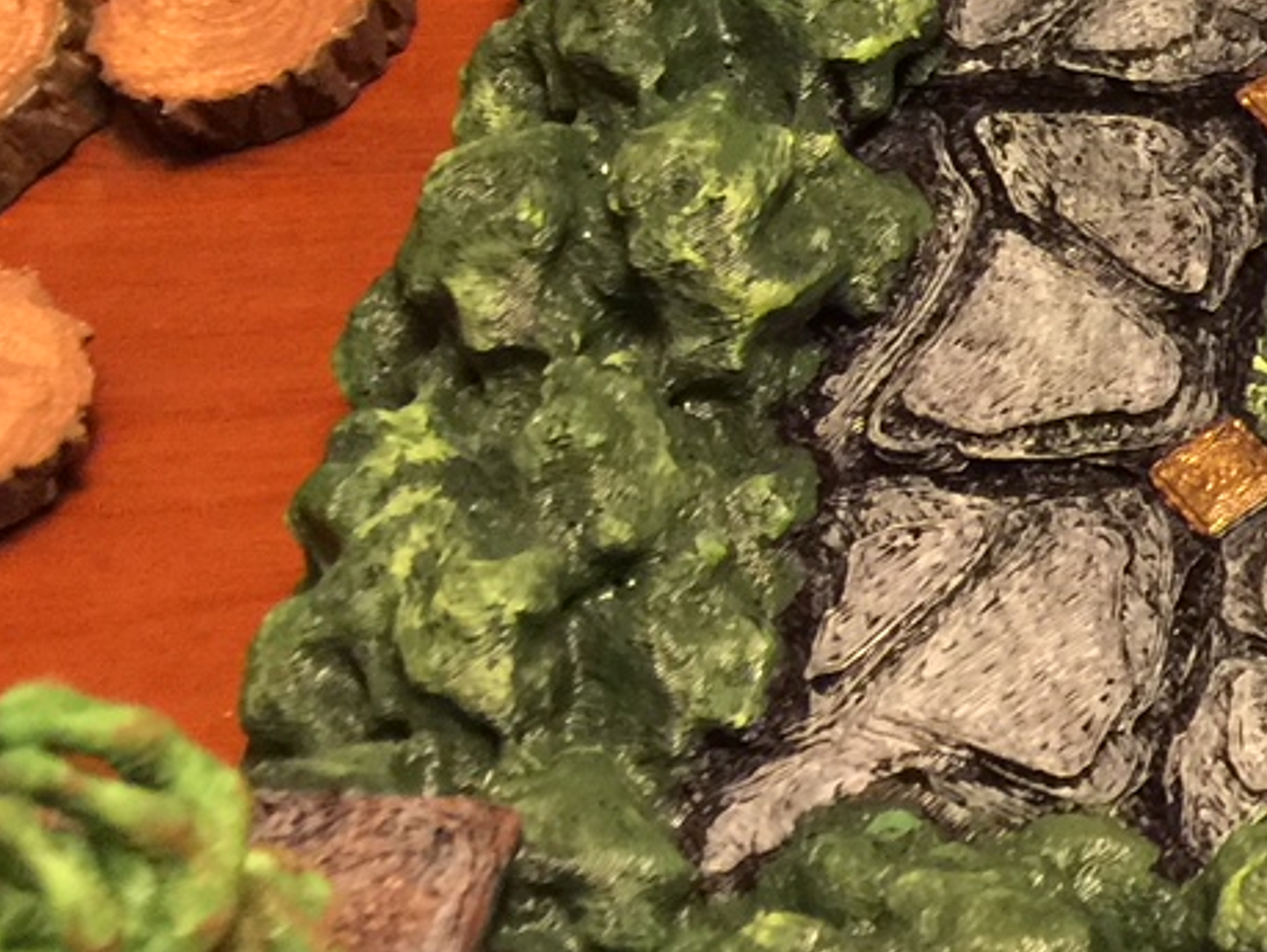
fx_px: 3773
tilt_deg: -52.4
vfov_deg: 14.2
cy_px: 22
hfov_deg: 16.4
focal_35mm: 103
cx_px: 2194
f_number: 2.2
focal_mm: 4.15
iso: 64
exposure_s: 1/4
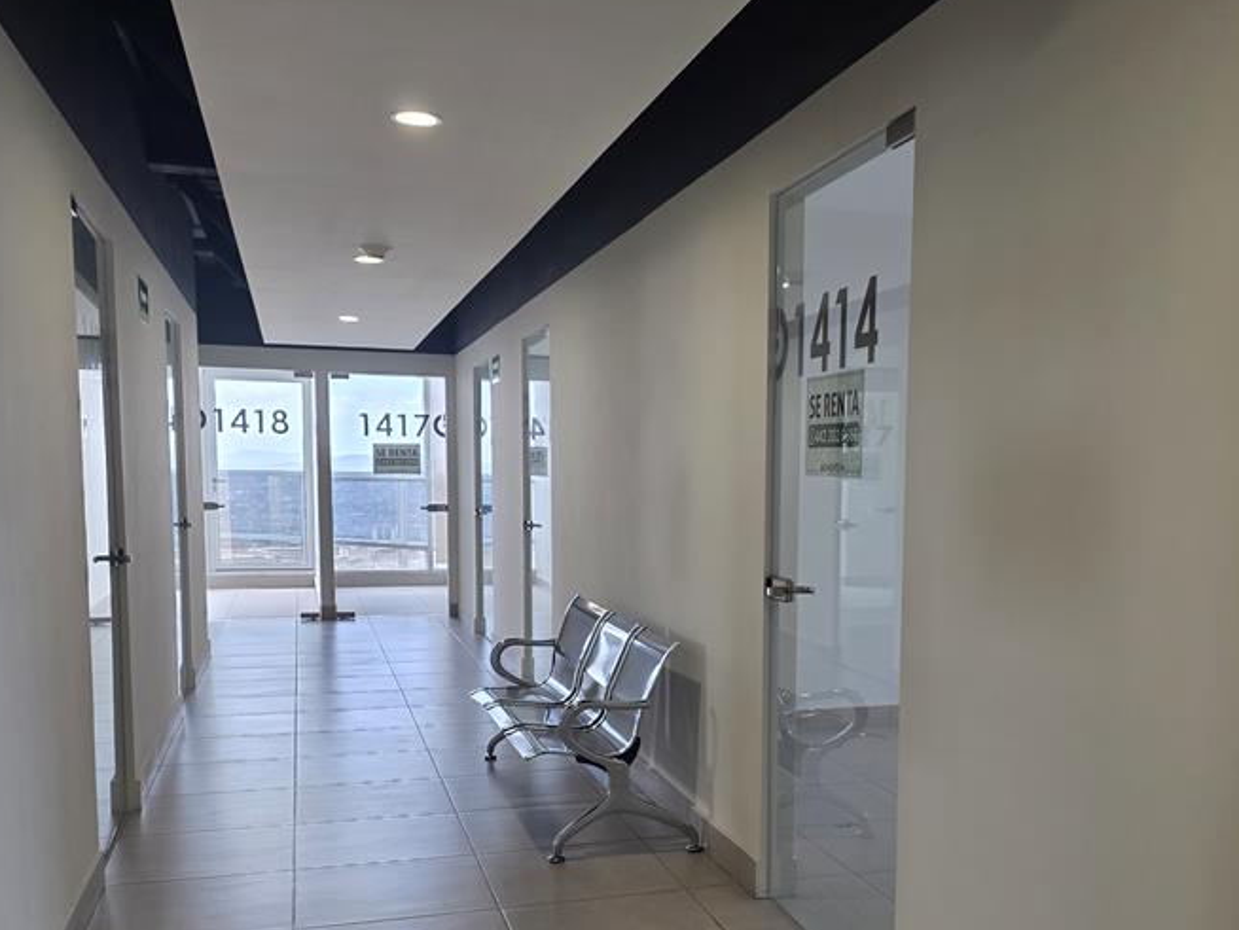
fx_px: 1289
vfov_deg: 39.3
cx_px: 731
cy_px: 612
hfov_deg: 51.1
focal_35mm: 36
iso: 160
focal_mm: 6.25
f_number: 1.7
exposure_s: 1/120
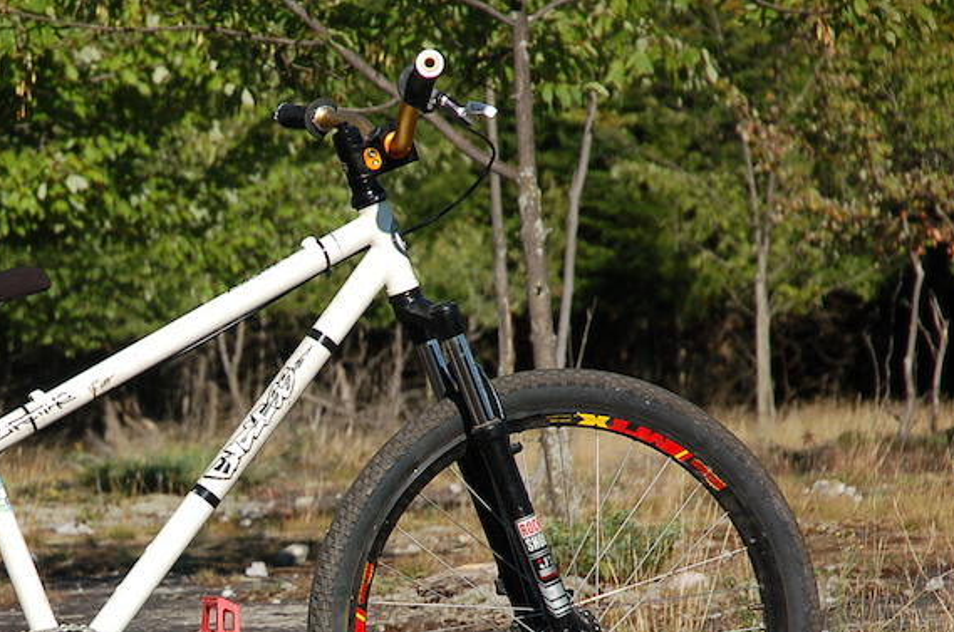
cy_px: 529
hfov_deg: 10.9
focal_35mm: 189
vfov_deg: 7.2
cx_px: 171
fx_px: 4999
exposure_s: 1/640
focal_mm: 70
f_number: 6.3
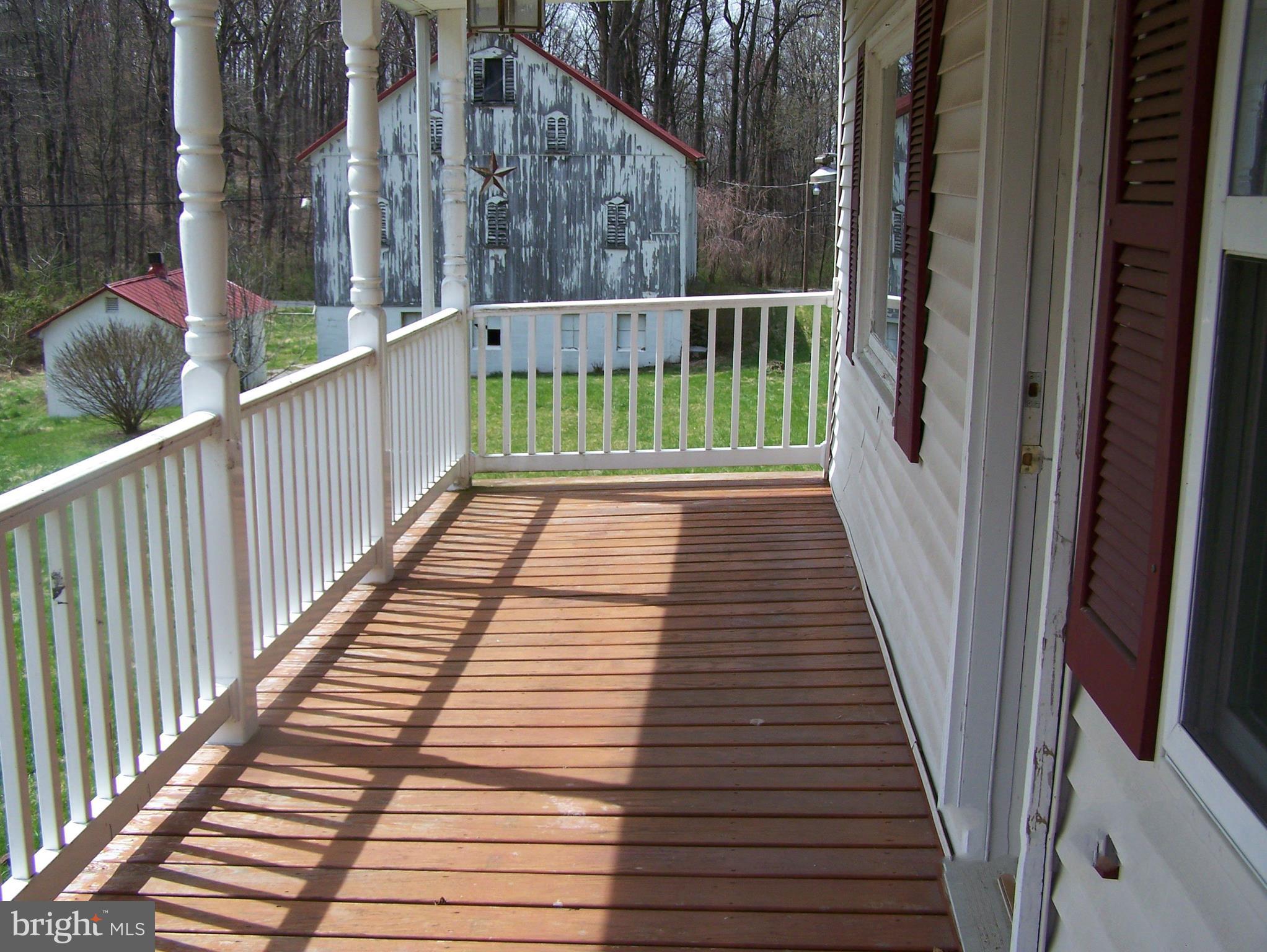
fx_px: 1392
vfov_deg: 37.8
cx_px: 634
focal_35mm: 38
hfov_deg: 48.9
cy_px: 476
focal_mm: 6.3
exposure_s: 1/640
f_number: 4
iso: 80
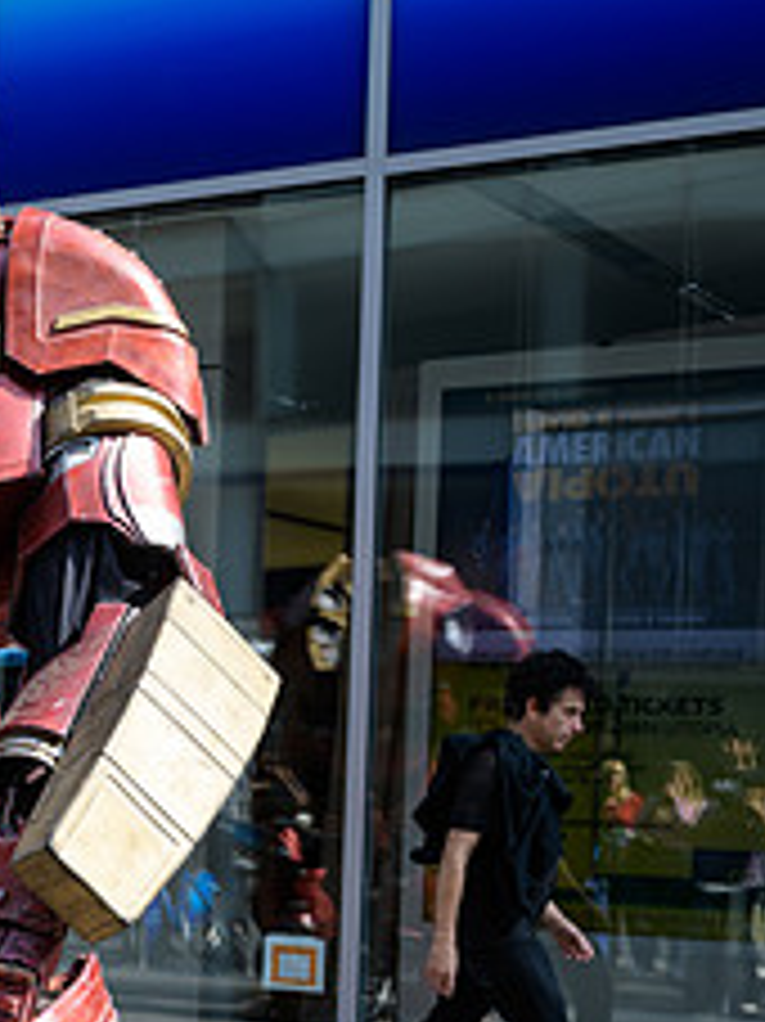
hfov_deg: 22.3
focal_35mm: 59
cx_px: -225
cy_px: 804
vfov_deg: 31.9
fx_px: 1740
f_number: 3.2
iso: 200
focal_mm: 24
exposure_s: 1/1250
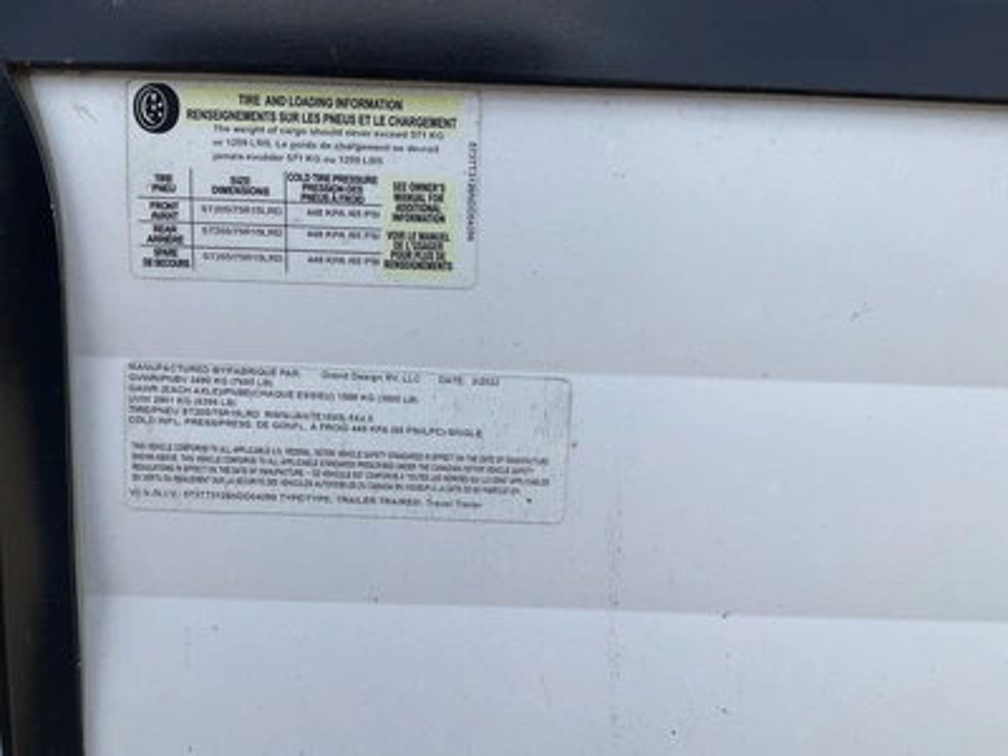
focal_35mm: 29
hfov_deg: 61.7
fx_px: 844
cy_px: 378
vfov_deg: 48.2
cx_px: 504
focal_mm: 3
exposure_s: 1/804
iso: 25
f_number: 1.8
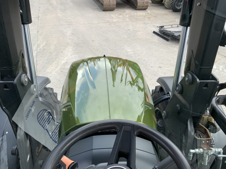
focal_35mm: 29
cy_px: 84
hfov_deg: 61.7
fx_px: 189
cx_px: 113
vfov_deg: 48.2
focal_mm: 3
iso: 16
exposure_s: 1/383
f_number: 1.8
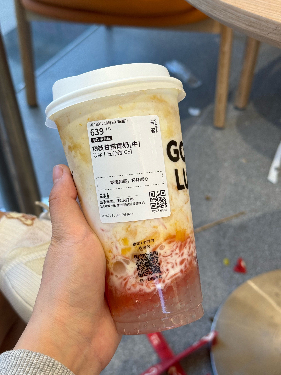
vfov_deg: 39.7
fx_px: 519
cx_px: 140
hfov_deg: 30.3
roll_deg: +4.6
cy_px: 188
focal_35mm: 48
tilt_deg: -41.7
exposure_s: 1/331
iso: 64
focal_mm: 6.86
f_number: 1.78
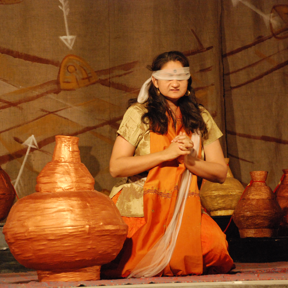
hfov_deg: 13.0
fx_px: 1261
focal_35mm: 134
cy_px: 144
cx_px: 172
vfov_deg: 13.0
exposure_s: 1/60
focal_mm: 70
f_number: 5.3
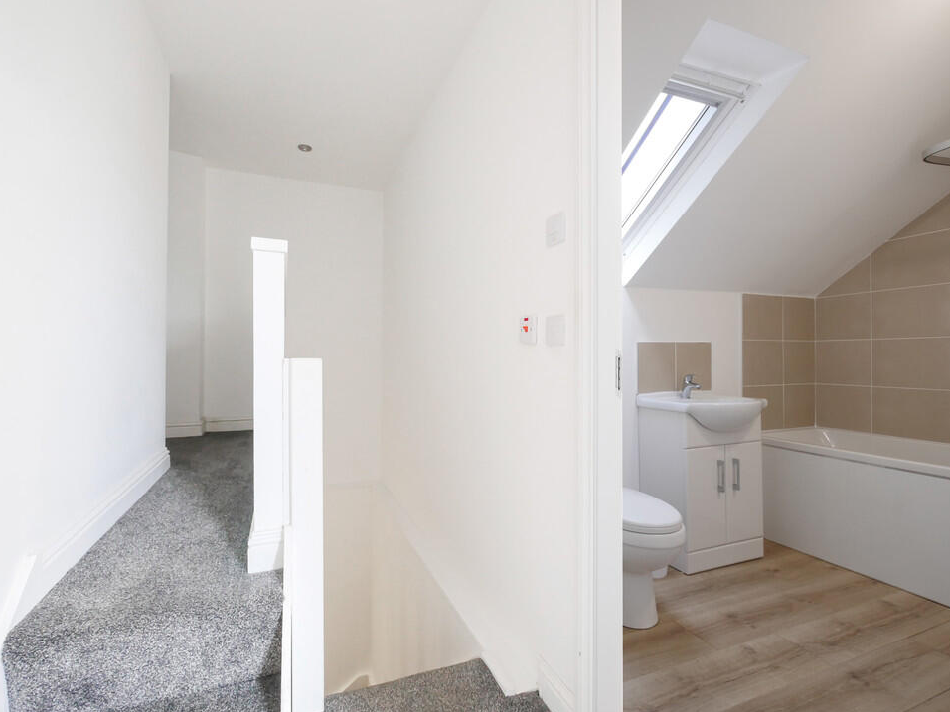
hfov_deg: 98.1
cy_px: 364
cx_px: 448
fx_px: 412
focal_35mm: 15
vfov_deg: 81.7
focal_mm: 7
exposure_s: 1/60
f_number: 4
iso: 1250
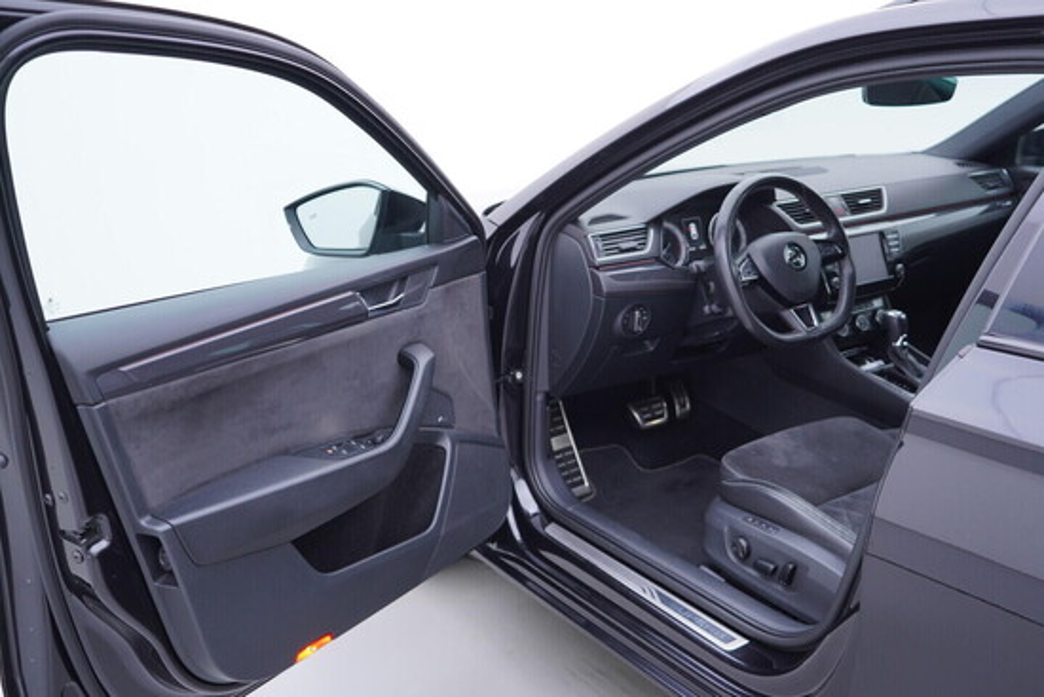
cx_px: 522
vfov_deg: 36.9
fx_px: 1044
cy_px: 348
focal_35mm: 36
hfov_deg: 53.1
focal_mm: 24
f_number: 2.8
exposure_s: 1/40
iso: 125
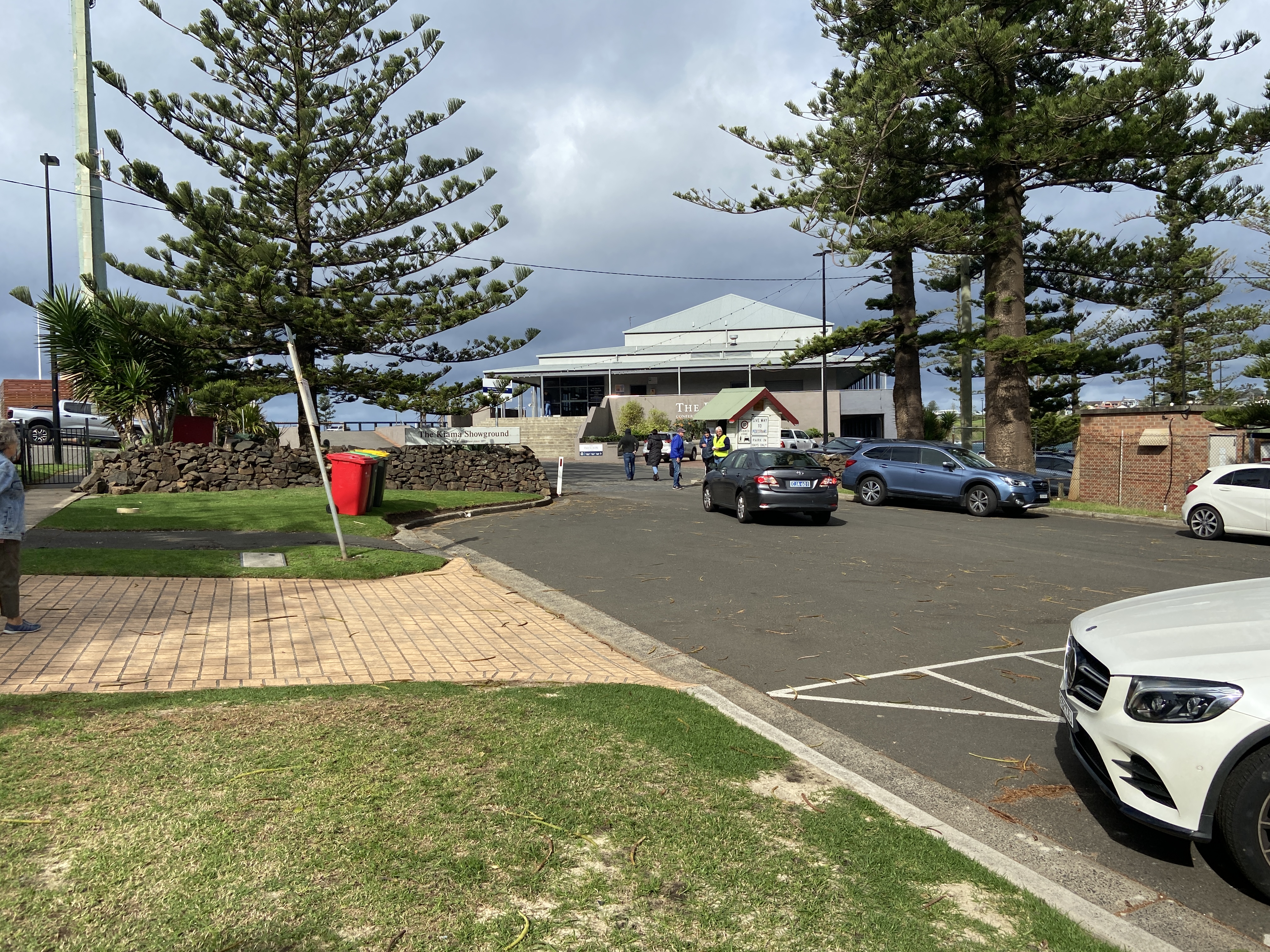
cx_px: 635
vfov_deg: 53.1
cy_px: 476
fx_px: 954
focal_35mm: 26
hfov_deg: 67.3
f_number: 1.8
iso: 32
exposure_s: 1/2890
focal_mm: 4.25
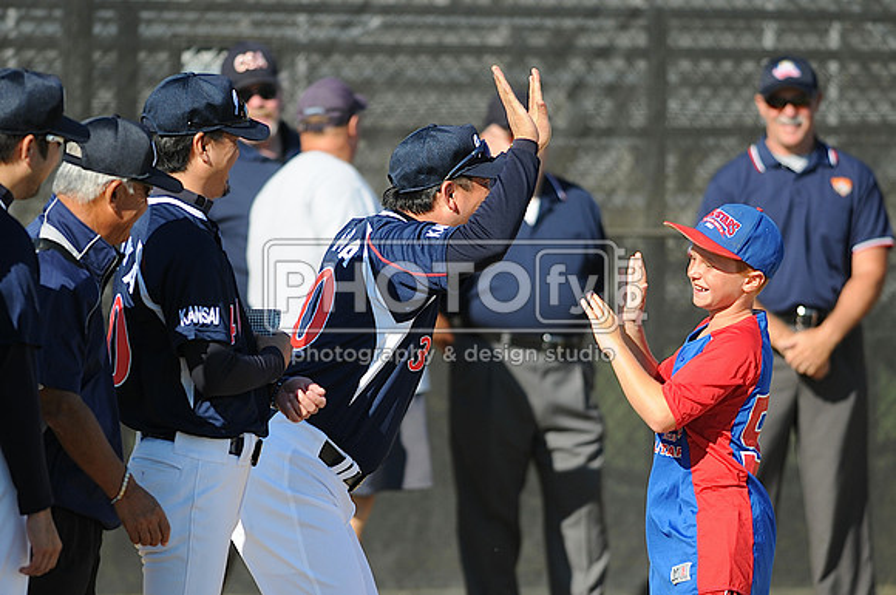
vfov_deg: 3.0
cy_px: 298
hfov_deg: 4.6
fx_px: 11184
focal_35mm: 450
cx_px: 448
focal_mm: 300
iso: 200
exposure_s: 1/1250
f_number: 4
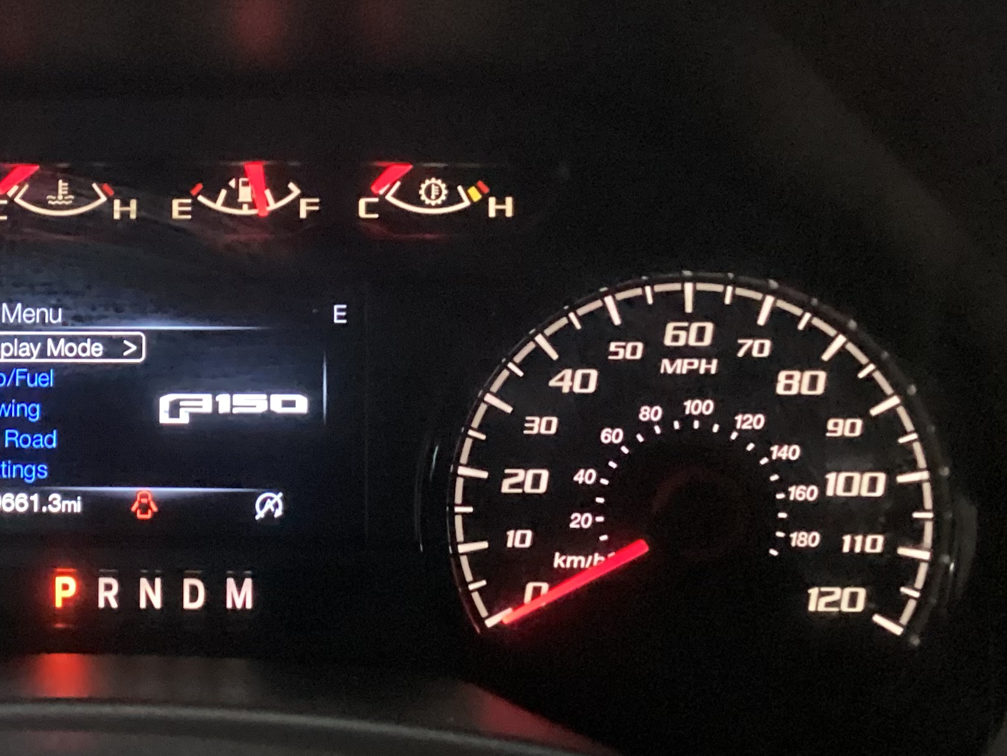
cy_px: 381
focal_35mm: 63
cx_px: 164
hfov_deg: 29.8
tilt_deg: -23.1
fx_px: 1833
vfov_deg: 23.3
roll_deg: +2.7
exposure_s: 1/17
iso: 800
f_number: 2.4
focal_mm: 3.3
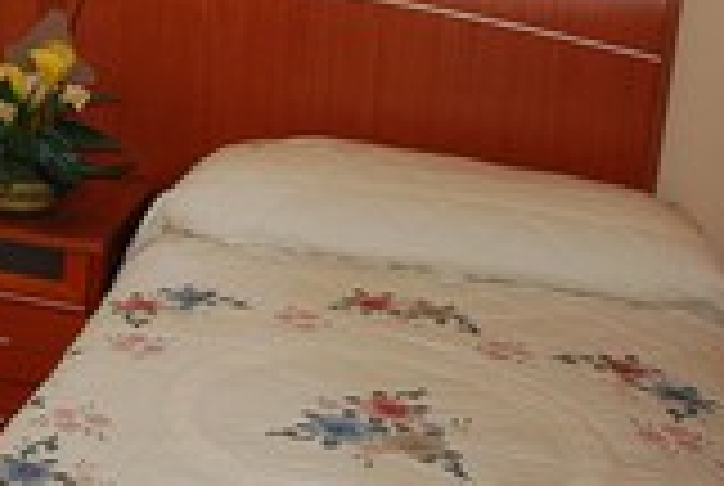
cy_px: 14
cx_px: -130
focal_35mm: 82
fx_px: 1652
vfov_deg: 16.4
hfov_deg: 22.8
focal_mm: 22
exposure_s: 1/60
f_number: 4
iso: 400
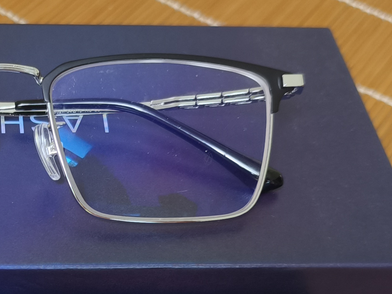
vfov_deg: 19.0
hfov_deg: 24.7
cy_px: 305
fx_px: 849
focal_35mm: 75
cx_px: -3
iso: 400
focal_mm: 5.84
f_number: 1.6
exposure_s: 1/98.9
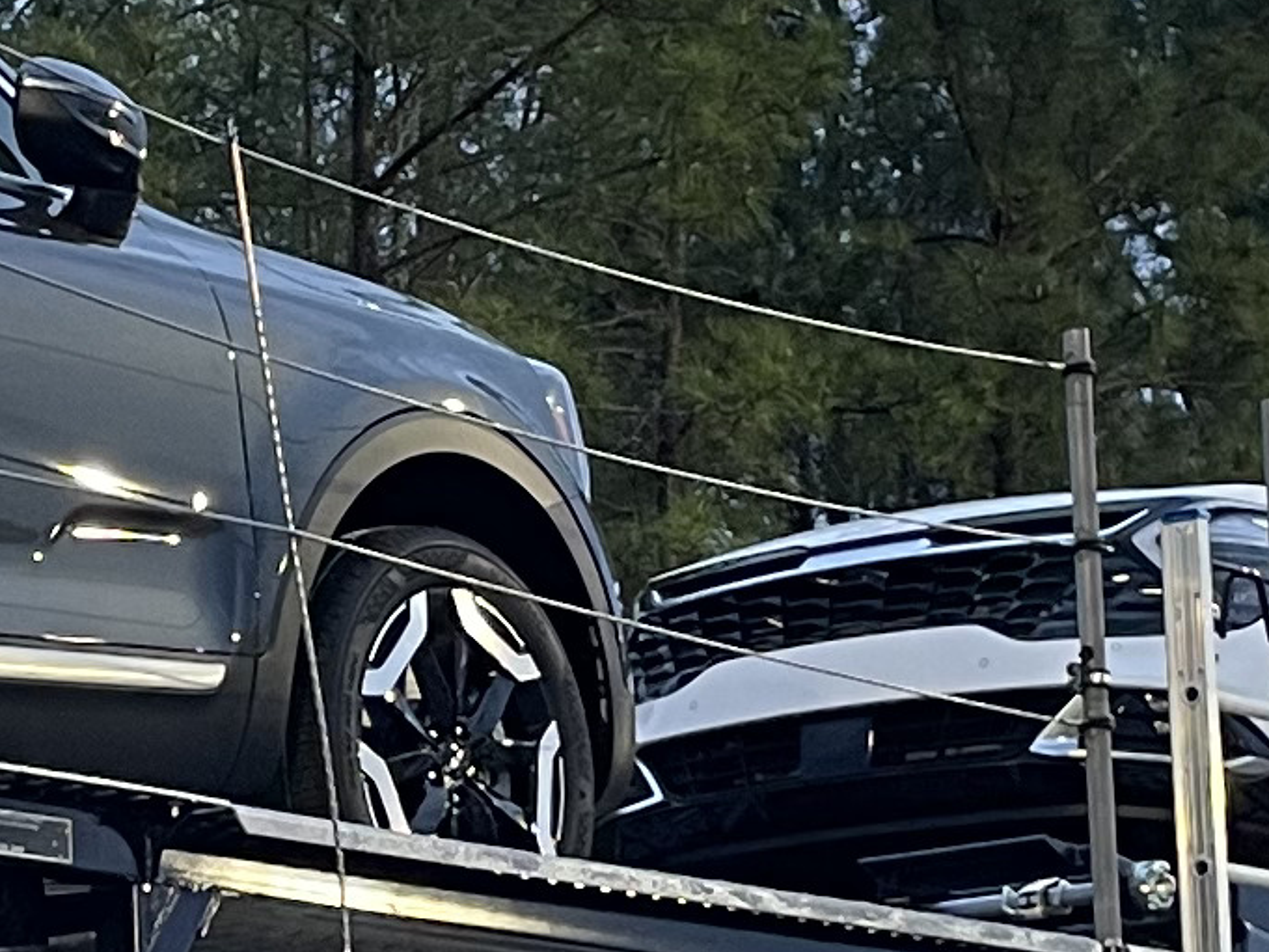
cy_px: 687
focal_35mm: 154
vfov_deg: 9.6
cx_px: 177
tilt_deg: +10.9
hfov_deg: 12.7
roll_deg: +0.9
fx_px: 5647
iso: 125
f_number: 1.6
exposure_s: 1/60
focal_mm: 4.2
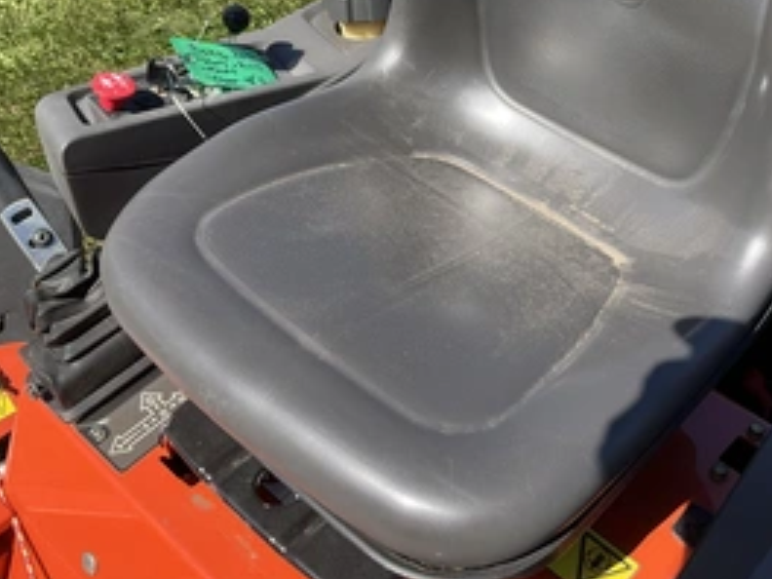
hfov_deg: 42.6
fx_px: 981
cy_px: 208
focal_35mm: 44
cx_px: 485
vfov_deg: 32.7
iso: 25
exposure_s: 1/1035
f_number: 1.8
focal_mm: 3
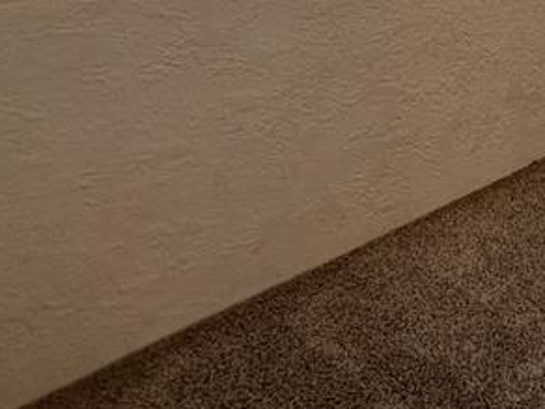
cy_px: -31
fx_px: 771
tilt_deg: -15.5
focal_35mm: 49
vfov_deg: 27.4
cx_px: 784
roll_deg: -1.4
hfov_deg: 28.3
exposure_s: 1/120
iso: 160
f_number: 2.2
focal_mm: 2.22
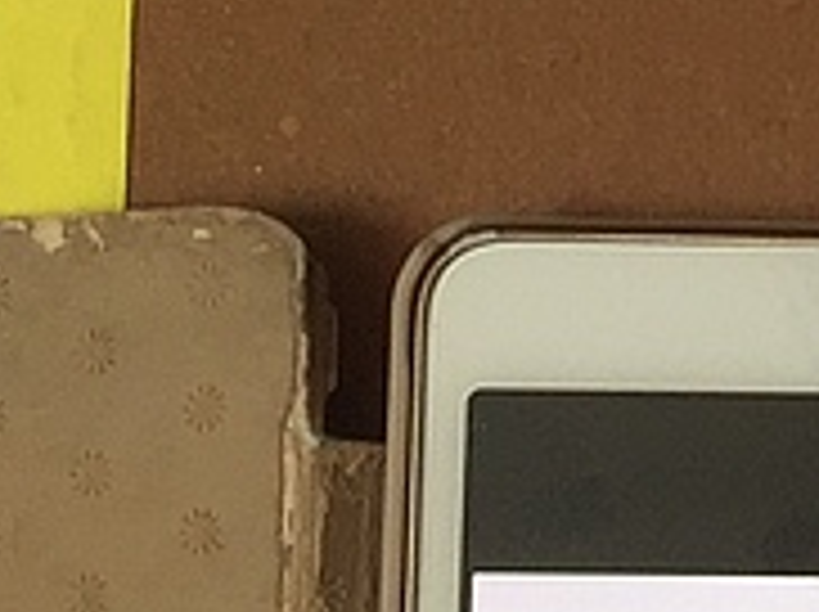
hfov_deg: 8.6
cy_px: 904
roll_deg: +0.4
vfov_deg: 7.2
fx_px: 4820
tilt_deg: -36.2
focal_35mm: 204
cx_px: 2178
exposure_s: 1/50
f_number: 2.2
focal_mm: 4.15
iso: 32
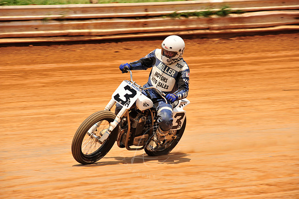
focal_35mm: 200
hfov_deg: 10.3
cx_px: 150
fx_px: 1660
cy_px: 100
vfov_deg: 6.9
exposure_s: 1/400
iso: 200
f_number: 10
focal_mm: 200
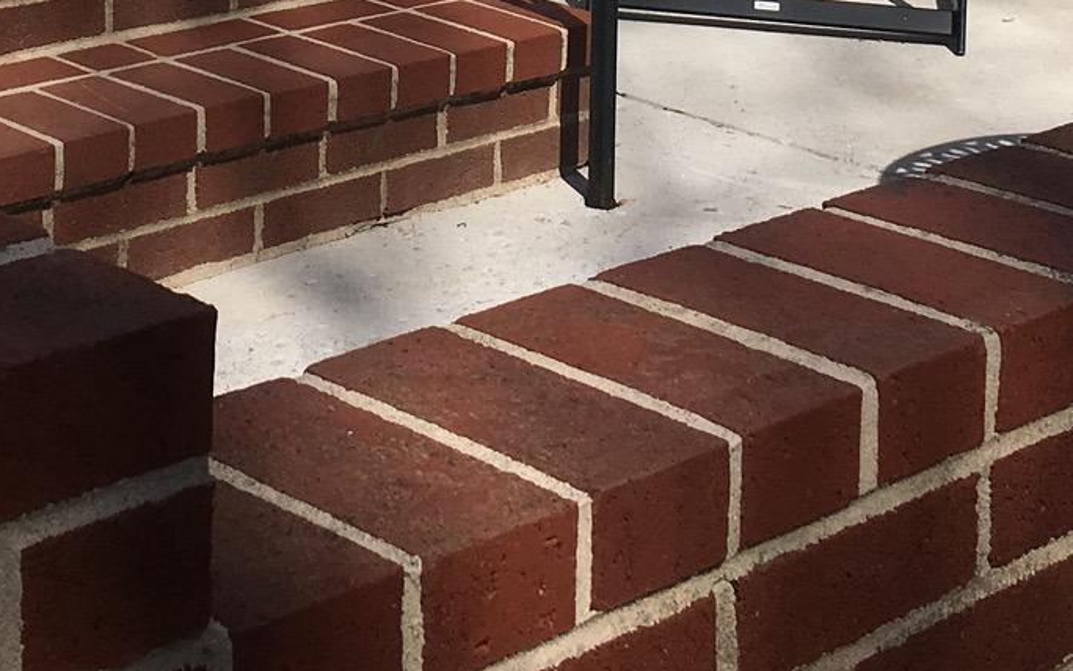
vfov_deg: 13.2
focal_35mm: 92
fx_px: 2691
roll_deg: -1.2
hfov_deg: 22.5
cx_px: 370
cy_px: -428
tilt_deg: -5.2
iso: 25
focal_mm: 4.15
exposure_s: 1/2564
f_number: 2.2
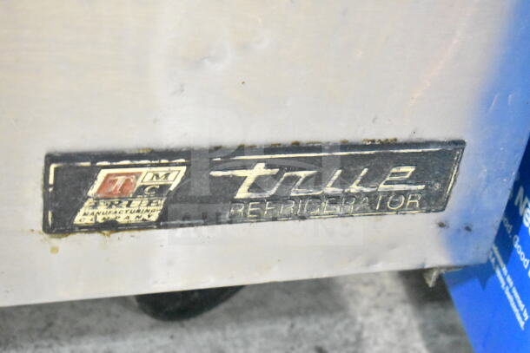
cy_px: 176
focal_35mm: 82
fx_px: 1215
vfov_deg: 16.6
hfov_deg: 24.6
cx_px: 265
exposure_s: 1/100
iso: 25600
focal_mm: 55
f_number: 5.6
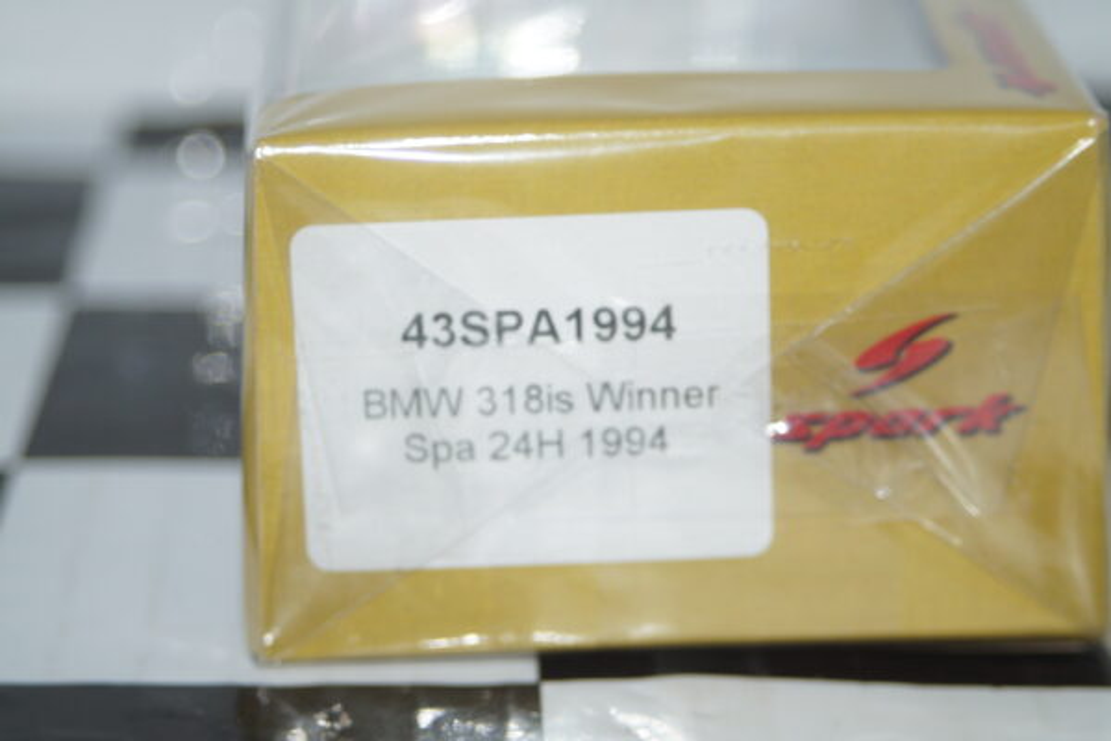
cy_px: 370
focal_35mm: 120
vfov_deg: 11.4
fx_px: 3703
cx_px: 556
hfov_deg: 17.1
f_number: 5.6
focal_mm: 80
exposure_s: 1/125
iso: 250
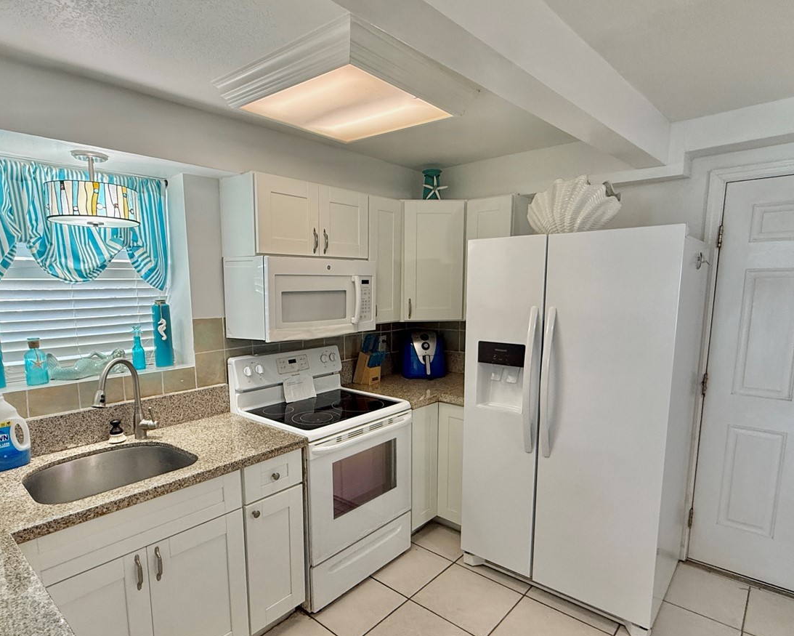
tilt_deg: -7.1
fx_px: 470
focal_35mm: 20
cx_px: 370
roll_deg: -0.1
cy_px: 355
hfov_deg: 80.3
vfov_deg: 67.9
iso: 200
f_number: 2.2
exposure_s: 1/120
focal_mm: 2.22
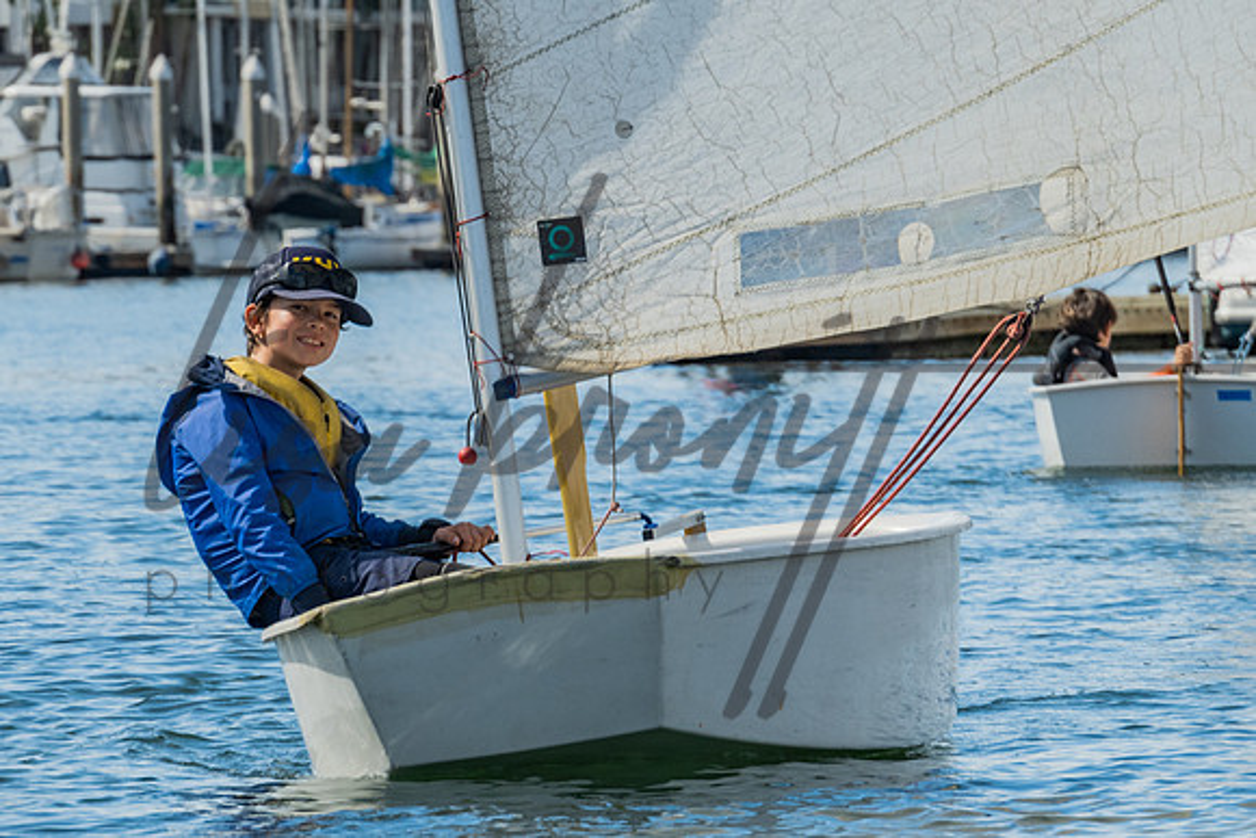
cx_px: 492
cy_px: 301
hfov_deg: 5.1
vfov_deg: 3.4
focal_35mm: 404
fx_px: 14097
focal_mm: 200
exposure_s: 1/200
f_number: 10
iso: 250
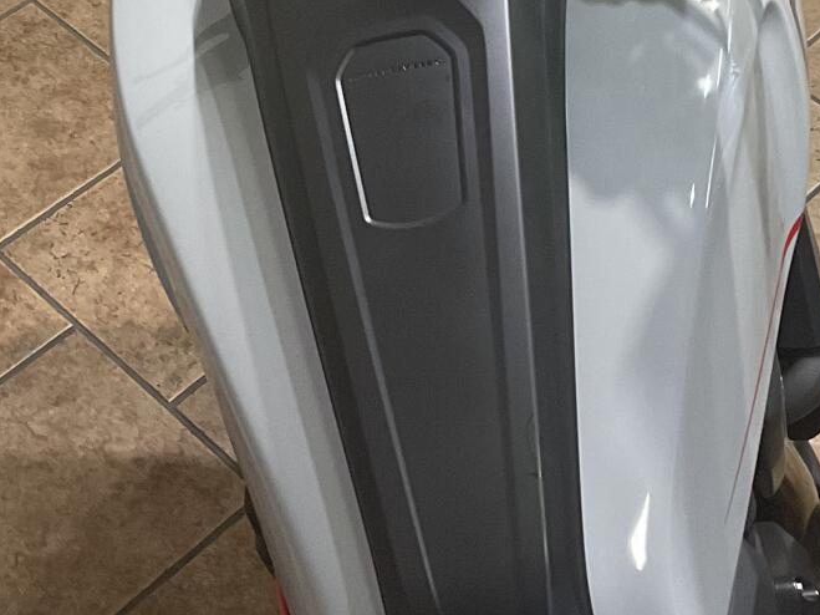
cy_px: -44
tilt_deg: -42.3
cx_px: 306
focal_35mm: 88
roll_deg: -2.0
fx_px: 2084
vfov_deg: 16.3
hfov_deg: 22.2
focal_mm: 3
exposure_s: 1/60
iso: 80
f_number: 1.8
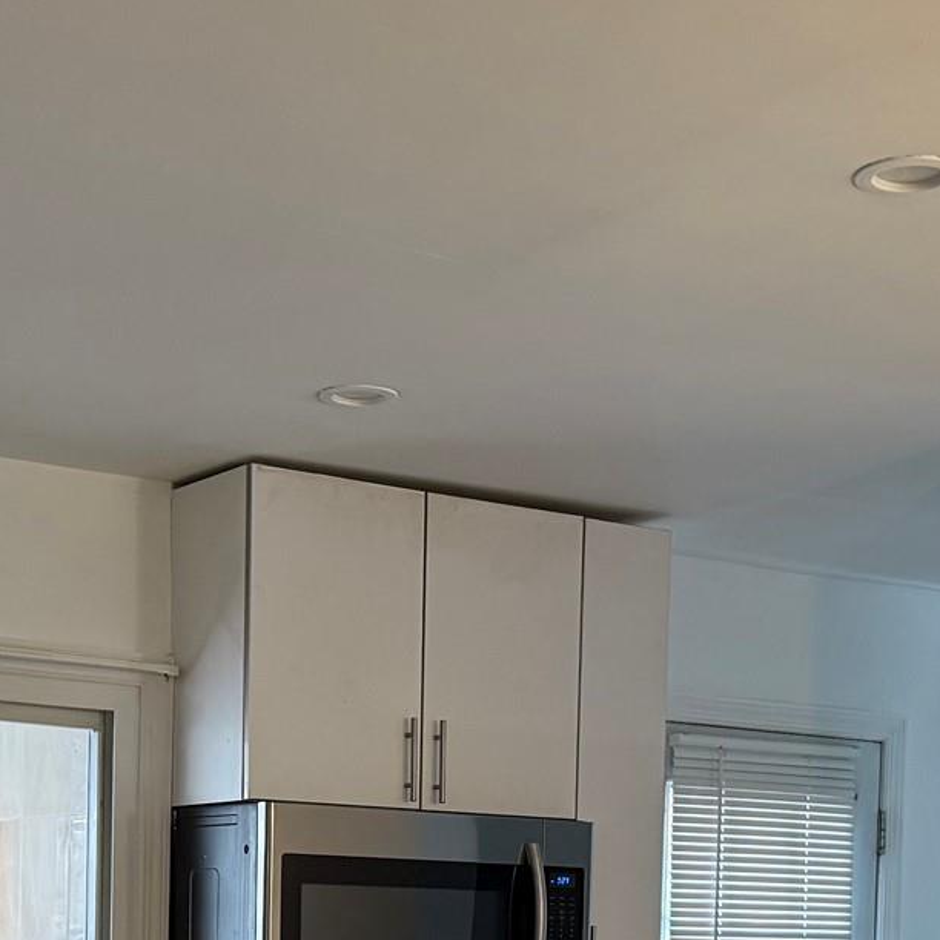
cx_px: 538
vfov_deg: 22.9
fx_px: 2181
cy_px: 1028
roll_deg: -0.7
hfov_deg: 24.3
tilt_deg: -1.5
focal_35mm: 71
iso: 320
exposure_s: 1/60
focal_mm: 6.76
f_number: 1.78
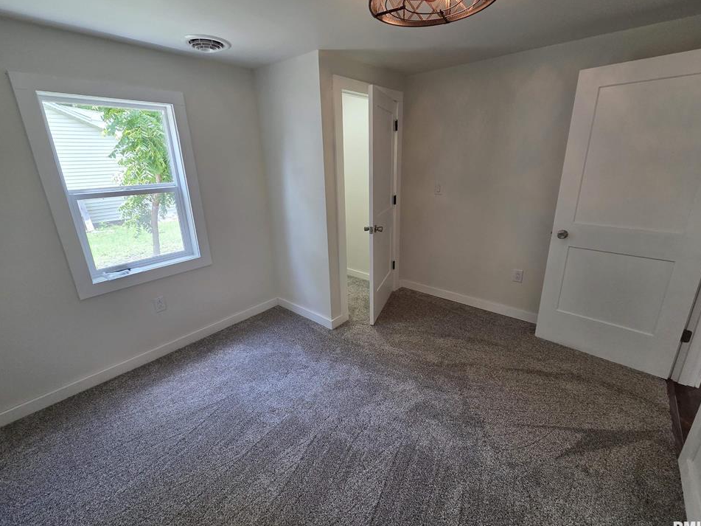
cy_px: 257
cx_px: 352
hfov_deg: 102.1
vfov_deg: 85.6
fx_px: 283
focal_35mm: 14
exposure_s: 1/120
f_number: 2.2
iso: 200
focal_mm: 2.2
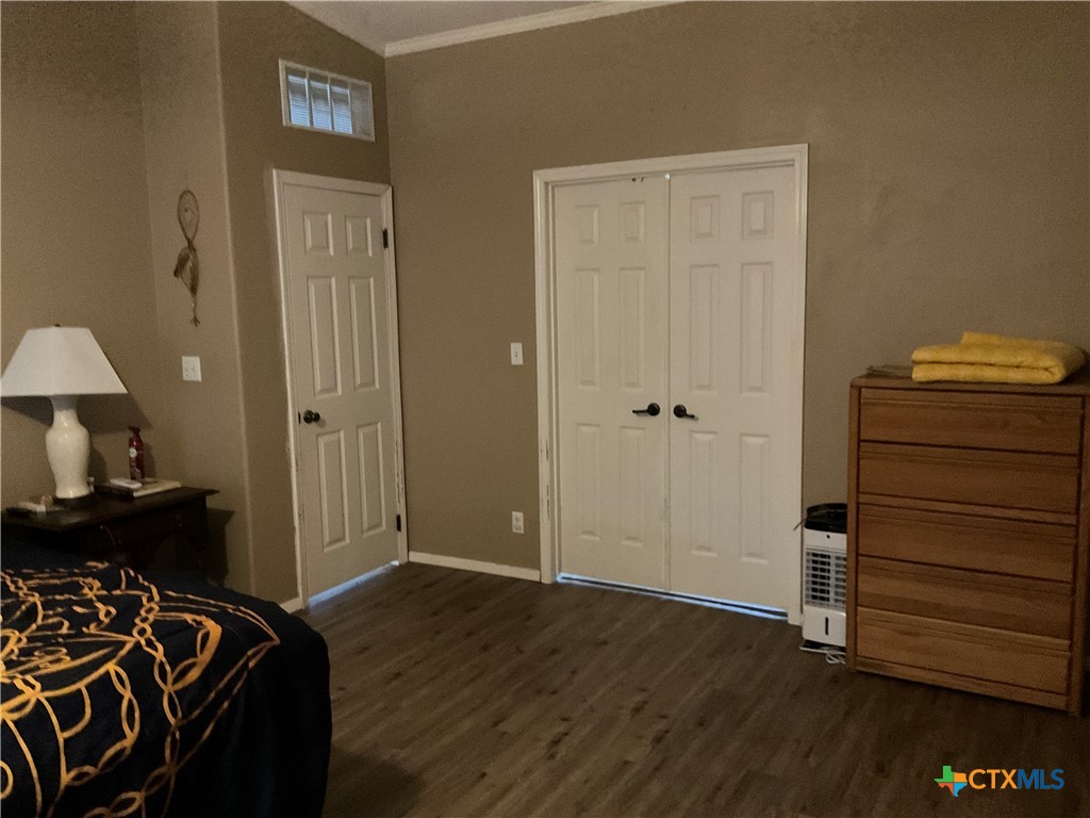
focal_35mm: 29
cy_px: 409
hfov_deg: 61.7
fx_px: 913
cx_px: 545
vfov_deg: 48.2
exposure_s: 1/20
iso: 500
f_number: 1.8
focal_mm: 3
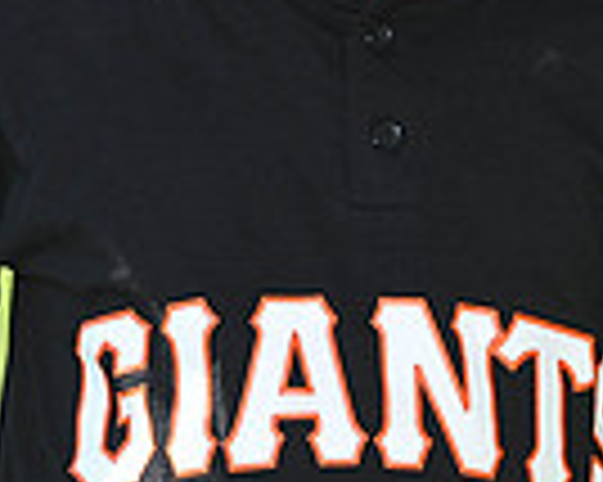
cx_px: 297
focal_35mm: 549
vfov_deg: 2.8
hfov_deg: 3.5
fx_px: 9791
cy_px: -279
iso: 200
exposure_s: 1/800
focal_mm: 135
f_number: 4
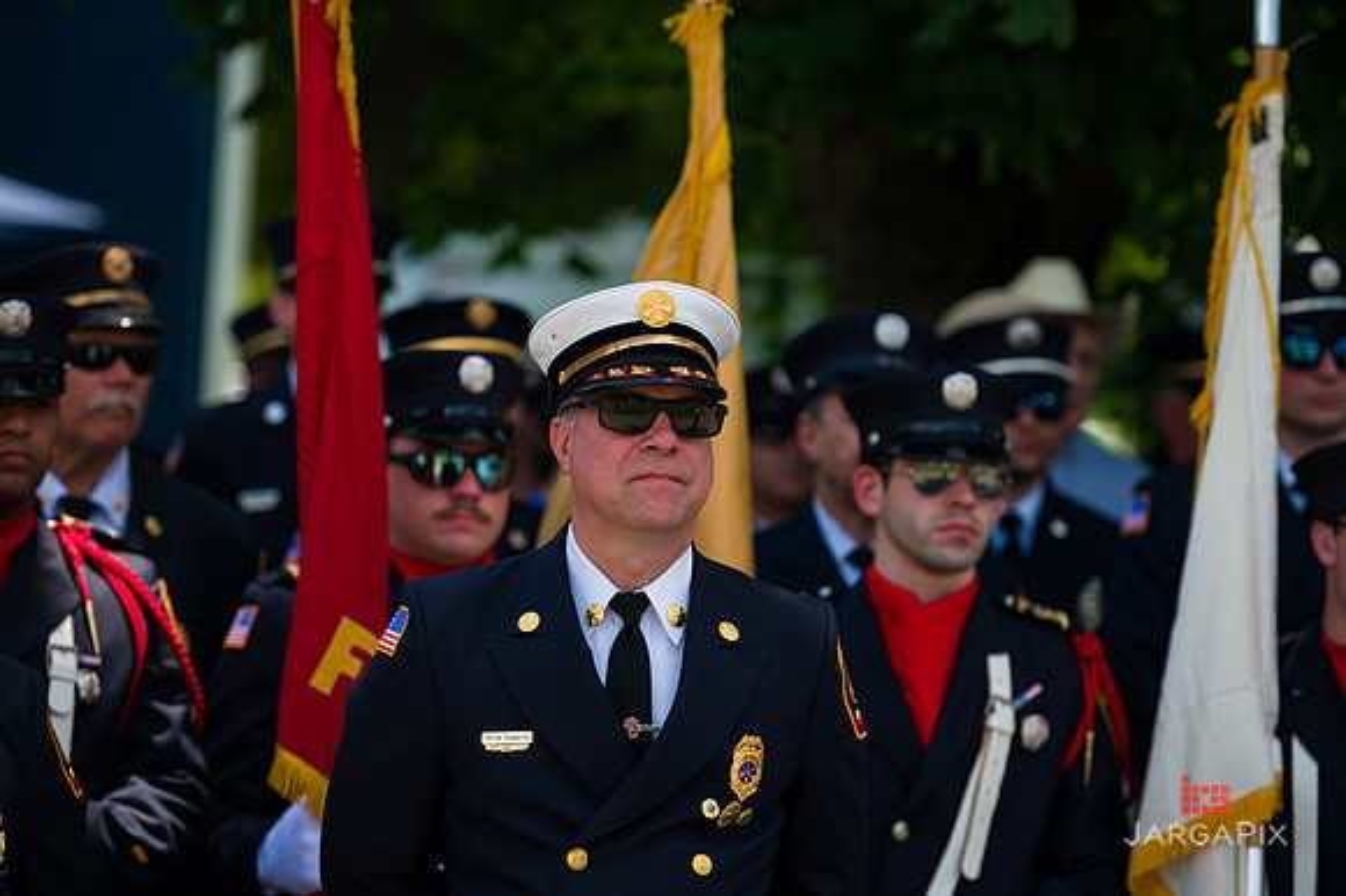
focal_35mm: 150
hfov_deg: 13.7
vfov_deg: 9.1
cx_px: 673
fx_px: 5605
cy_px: 448
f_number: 3.2
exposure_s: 1/2500
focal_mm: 150
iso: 200
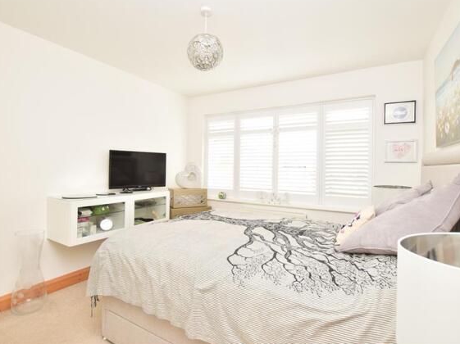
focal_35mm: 19
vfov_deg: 69.9
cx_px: 221
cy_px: 167
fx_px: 247
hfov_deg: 86.0
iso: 800
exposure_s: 1/30
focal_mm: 11
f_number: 8
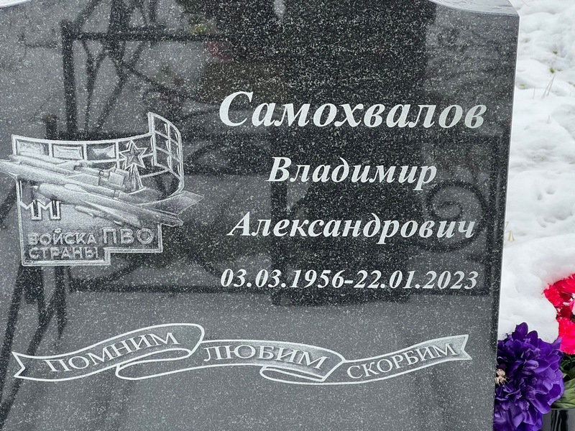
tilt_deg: -20.6
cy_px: 216
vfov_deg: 19.1
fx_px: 1279
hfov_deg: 25.3
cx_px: 288
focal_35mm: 77
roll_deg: +1.0
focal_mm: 9
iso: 80
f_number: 2.8
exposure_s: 1/99
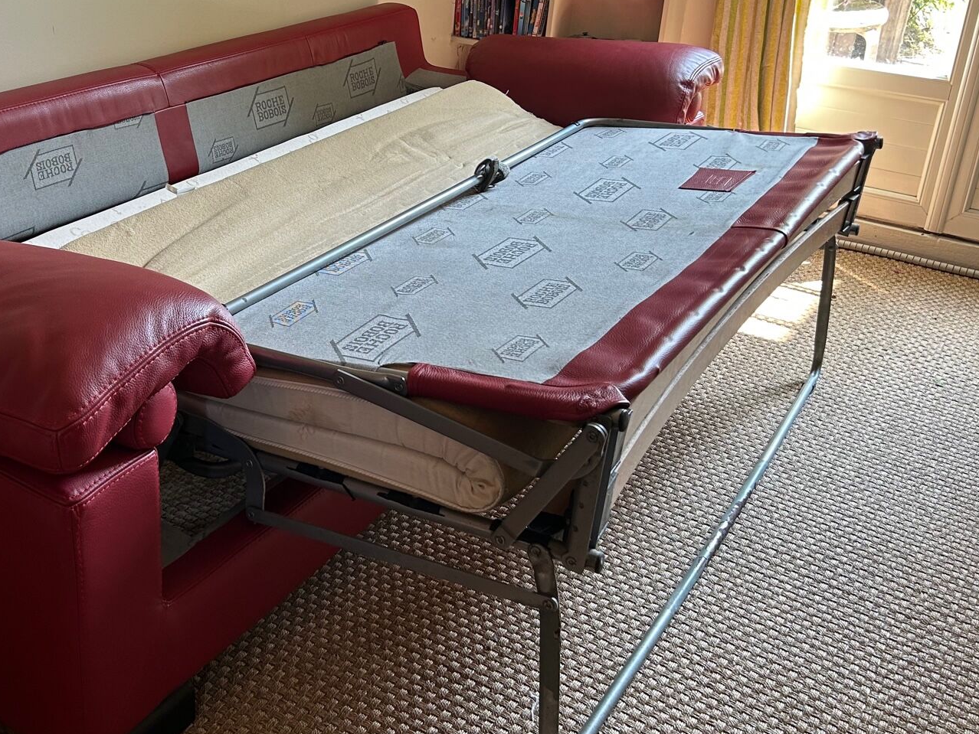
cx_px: 314
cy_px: 276
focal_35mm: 41
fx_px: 1160
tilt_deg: -22.3
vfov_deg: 35.0
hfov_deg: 45.0
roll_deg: -1.4
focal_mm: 5.7
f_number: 1.5
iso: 80
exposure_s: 1/100
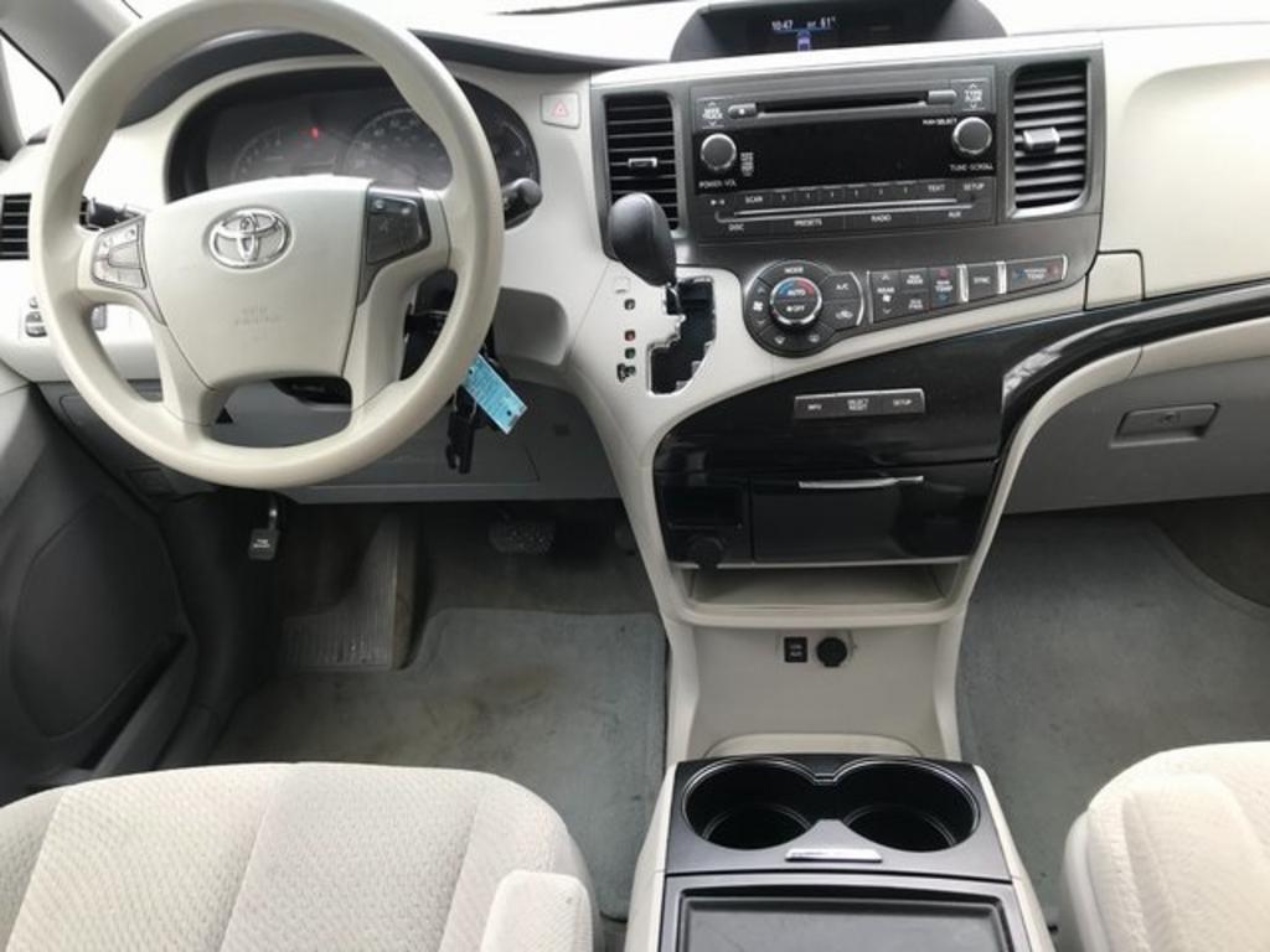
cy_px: 476
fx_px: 1027
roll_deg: +4.3
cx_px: 635
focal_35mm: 28
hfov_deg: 63.4
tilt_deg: -28.0
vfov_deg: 49.7
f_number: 1.8
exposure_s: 1/60
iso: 25
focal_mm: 3.99
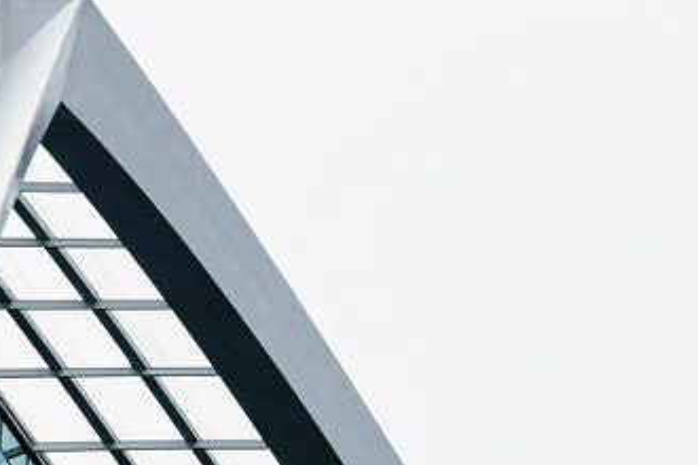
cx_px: -827
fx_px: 9928
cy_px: 1055
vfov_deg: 2.7
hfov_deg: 4.0
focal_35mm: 512
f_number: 8
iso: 200
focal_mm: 55
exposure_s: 1/250
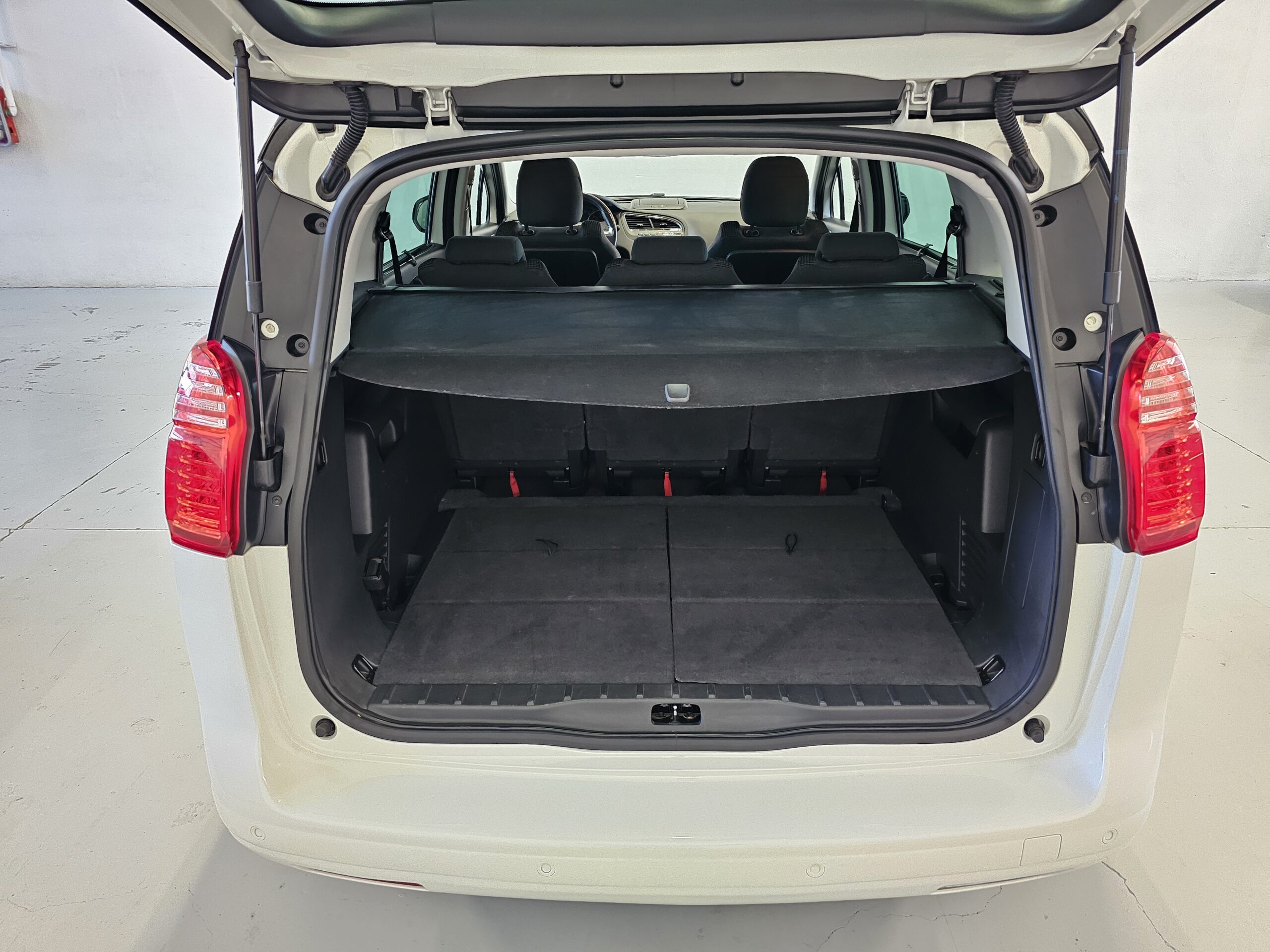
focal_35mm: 23
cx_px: 635
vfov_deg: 58.9
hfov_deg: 73.9
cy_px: 476
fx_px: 844
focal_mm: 6.3
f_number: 1.7
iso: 1250
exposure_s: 1/24
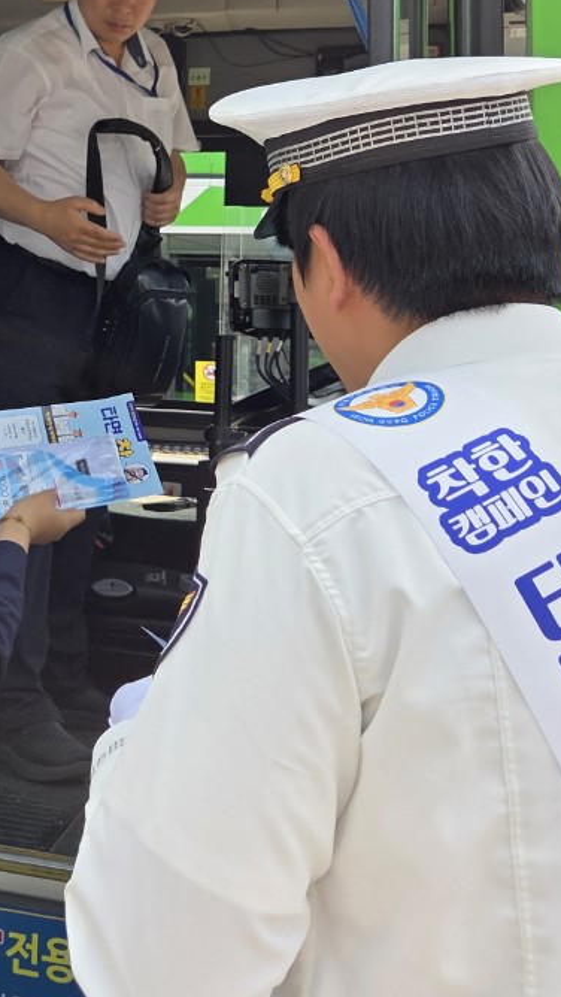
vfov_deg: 41.4
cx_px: -28
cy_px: 233
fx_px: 1269
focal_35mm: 48
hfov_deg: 23.6
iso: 80
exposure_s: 1/5000
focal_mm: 5.4
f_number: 1.8
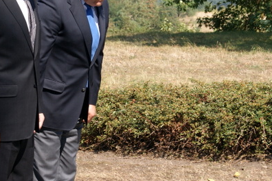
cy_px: 90
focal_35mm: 170
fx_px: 1286
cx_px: 69
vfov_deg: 8.1
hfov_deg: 12.0
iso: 100
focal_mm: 45
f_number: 8
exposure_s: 1/160
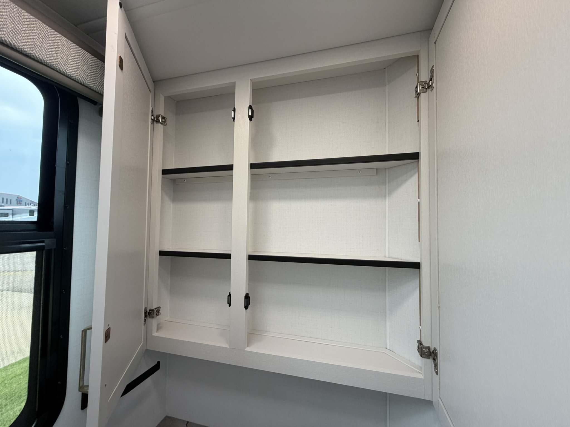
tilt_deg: +0.1
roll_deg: +1.1
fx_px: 231
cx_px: 285
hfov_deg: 102.1
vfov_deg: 85.7
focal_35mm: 14
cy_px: 214
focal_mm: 2.22
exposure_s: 1/121
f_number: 2.2
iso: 100
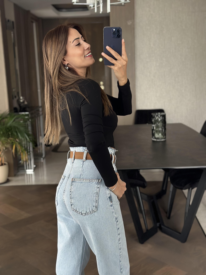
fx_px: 381
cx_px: 103
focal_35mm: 48
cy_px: 138
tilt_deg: -18.7
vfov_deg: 39.7
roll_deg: +2.6
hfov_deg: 30.3
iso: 400
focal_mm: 6.86
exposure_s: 1/40
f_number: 1.78
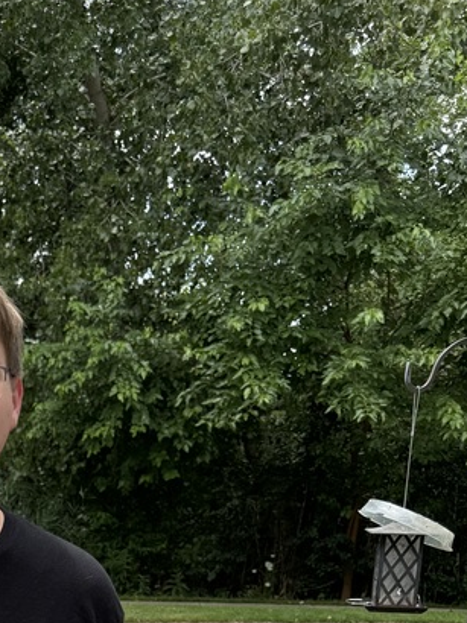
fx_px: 1080
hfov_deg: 22.3
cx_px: -106
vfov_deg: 28.2
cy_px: 743
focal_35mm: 60
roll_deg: -2.4
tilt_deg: -15.6
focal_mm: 6.76
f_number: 1.78
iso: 80
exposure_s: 1/1980
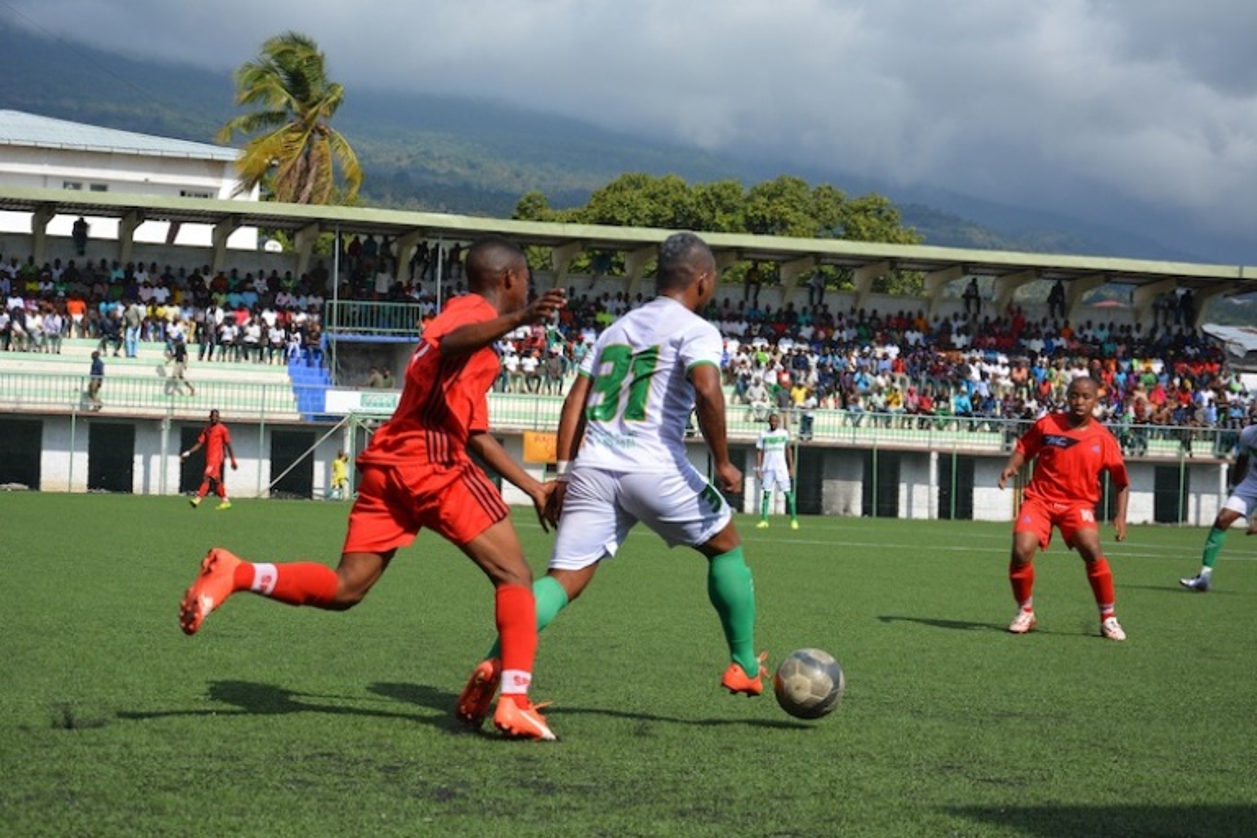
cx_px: 628
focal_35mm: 78
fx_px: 2723
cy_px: 419
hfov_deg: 26.0
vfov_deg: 17.5
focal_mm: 52
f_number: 6.3
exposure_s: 1/1600
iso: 400
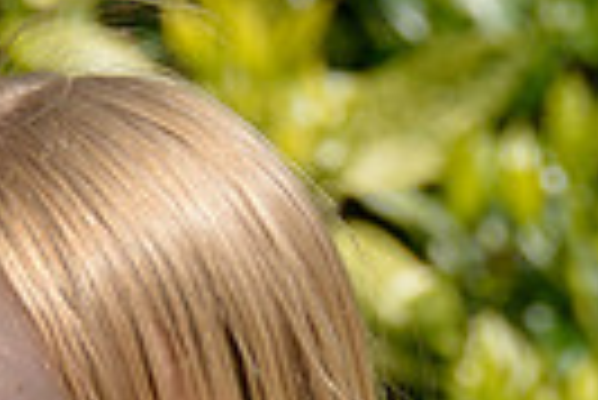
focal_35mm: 437
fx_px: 7267
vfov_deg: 3.1
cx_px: 391
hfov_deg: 4.7
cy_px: 807
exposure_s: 1/1600
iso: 500
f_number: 5.3
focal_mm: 100
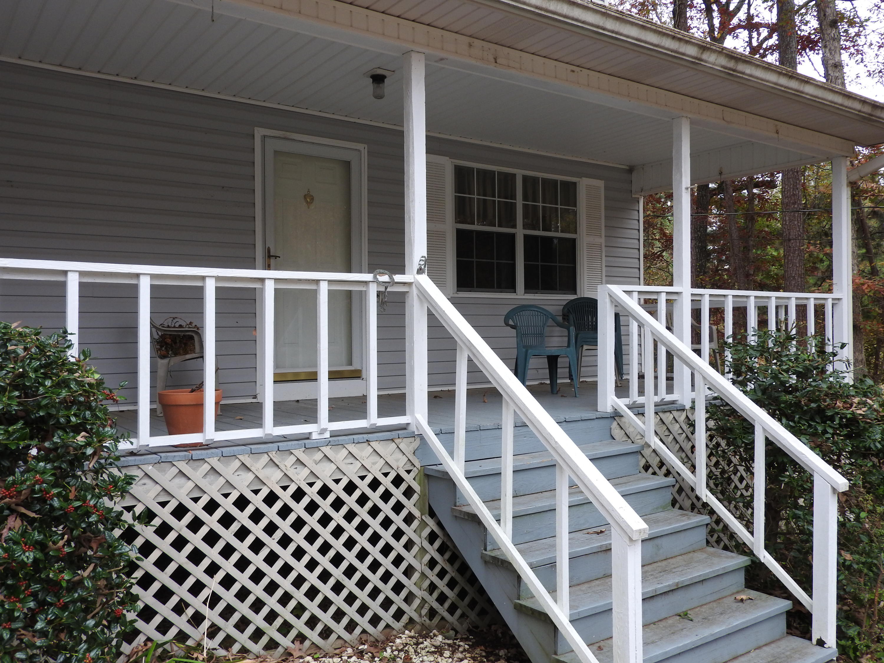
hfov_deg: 60.0
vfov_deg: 46.8
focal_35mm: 30
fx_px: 766
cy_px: 332
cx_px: 442
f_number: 3.5
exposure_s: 1/30
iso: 100
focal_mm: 5.4
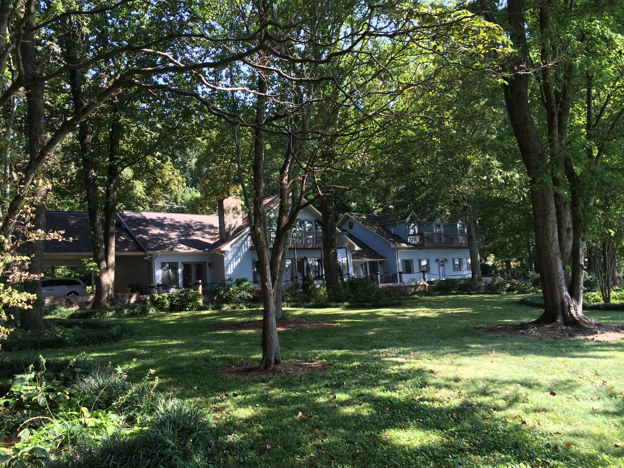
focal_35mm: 29
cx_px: 312
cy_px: 234
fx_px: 523
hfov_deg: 61.7
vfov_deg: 48.2
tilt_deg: +6.4
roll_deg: +4.0
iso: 32
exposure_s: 1/228
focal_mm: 4.15
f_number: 2.2
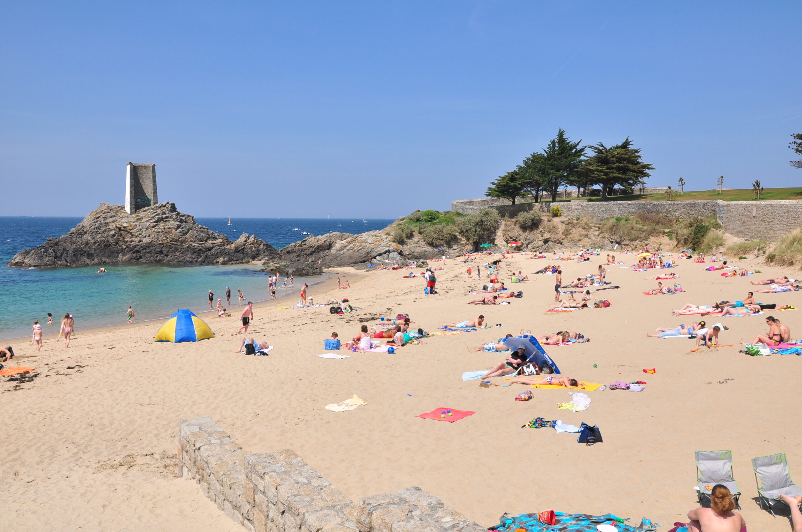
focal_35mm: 32
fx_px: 701
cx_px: 401
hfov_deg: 59.6
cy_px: 266
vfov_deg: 41.6
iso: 200
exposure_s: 1/400
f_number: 10
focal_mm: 21
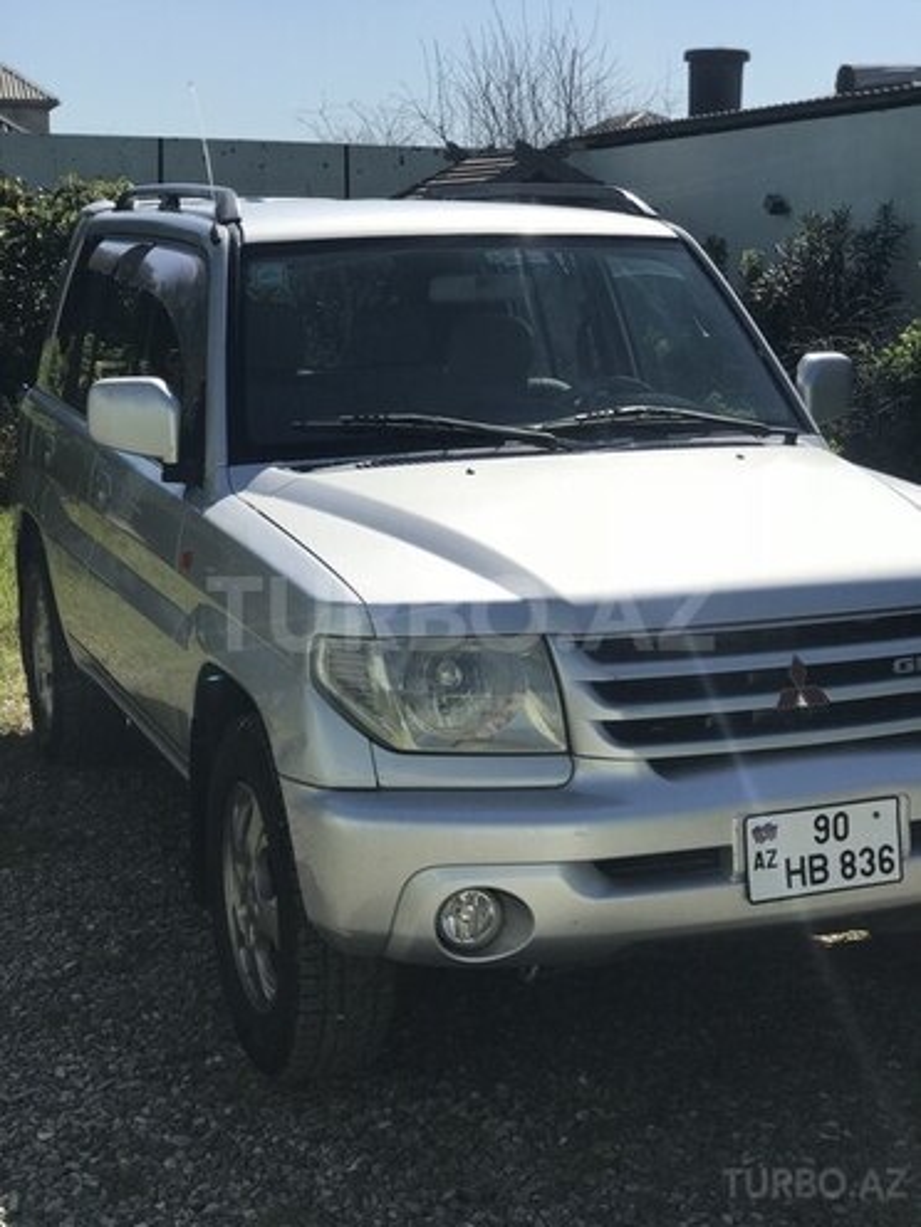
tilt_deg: -9.5
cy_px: 614
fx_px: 2022
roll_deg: -0.4
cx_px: 460
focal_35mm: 57
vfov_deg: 33.8
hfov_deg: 25.7
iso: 20
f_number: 2.8
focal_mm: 6.6
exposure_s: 1/1546
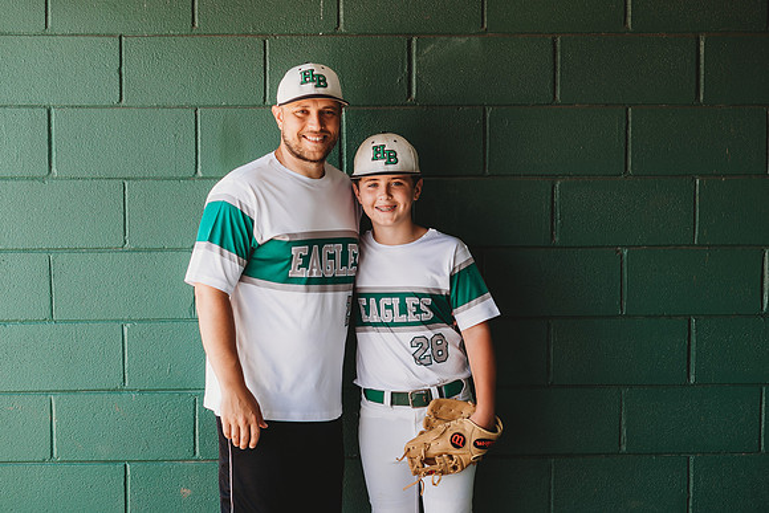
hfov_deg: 23.9
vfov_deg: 16.1
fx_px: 1816
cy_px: 256
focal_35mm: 85
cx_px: 384
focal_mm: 85
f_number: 2.8
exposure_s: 1/160
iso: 100
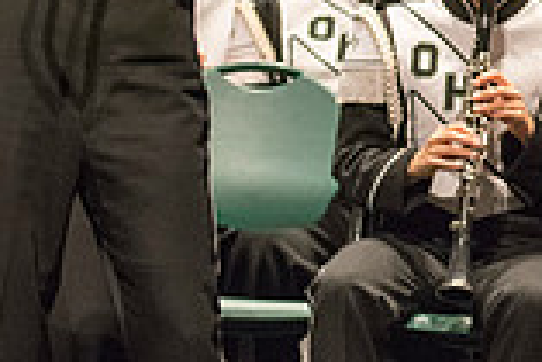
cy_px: 43
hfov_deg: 1.9
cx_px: -407
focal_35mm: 1107
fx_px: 16682
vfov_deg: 1.2
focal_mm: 300
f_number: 2.8
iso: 4000
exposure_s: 1/500
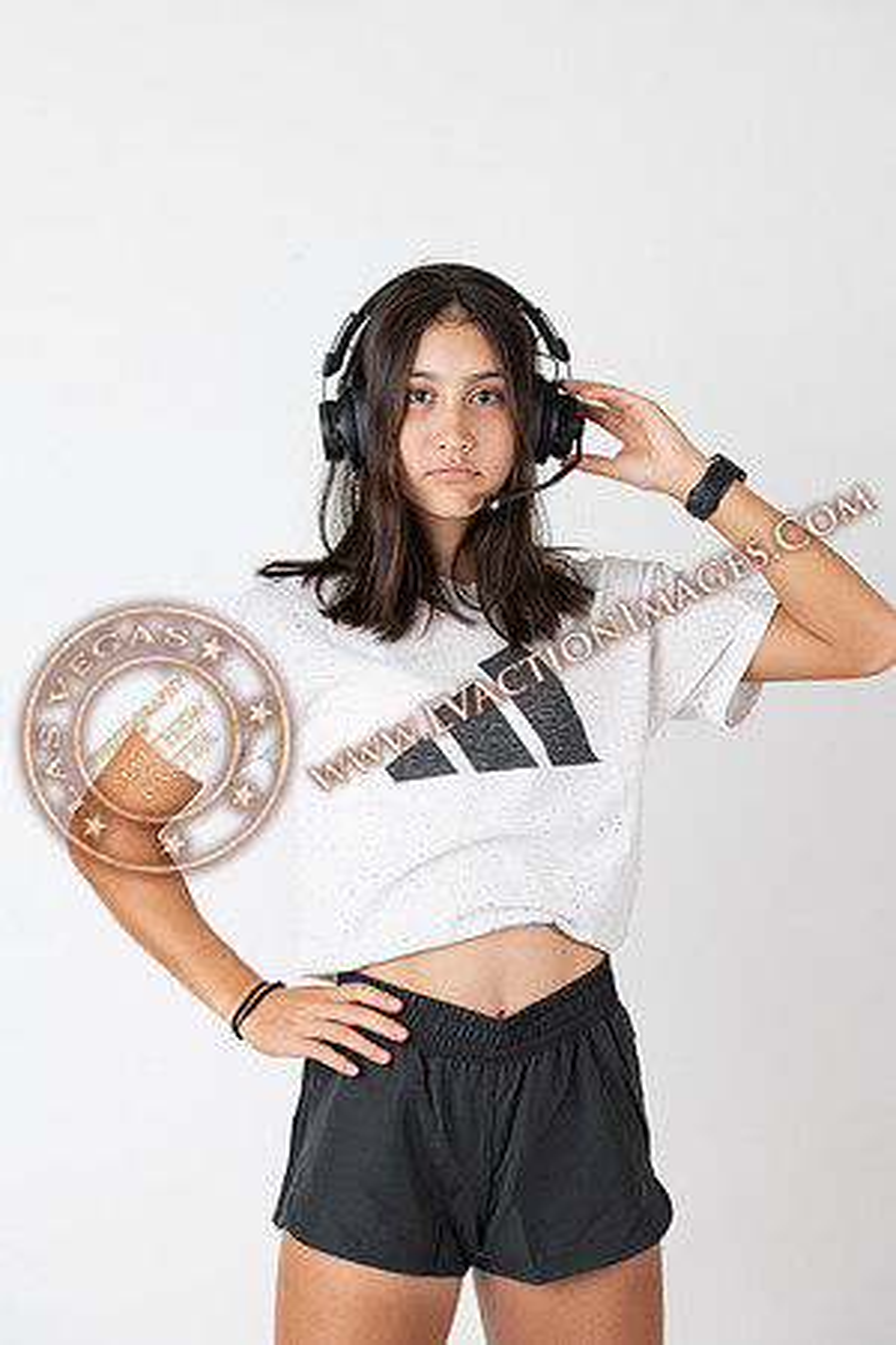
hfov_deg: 17.5
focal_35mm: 78
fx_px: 2912
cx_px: 448
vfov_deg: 26.0
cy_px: 672
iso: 64
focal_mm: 78
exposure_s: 1/100
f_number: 7.1
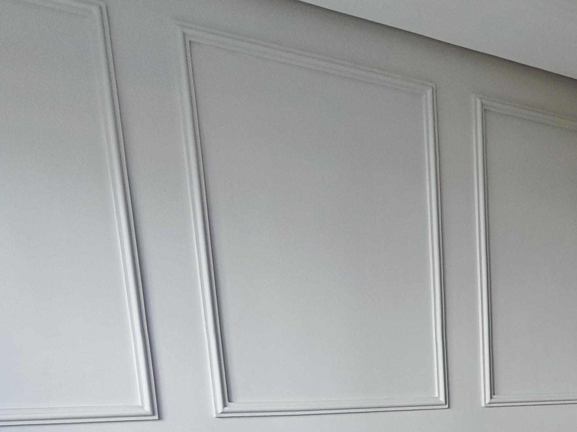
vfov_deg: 29.0
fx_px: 700
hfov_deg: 41.4
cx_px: 517
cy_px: 535
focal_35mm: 42
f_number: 2.2
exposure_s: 1/50
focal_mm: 1.91
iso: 64
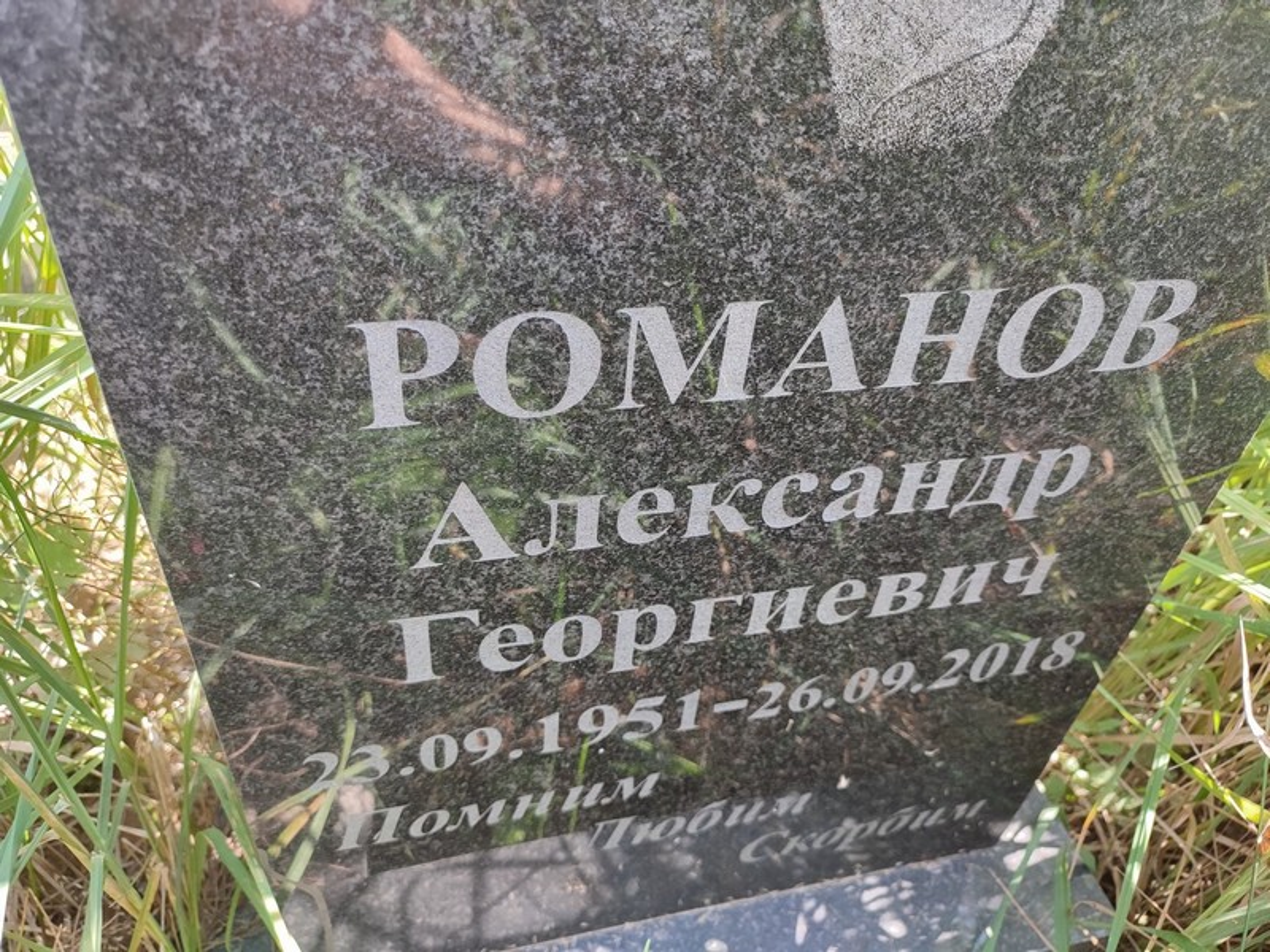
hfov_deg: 69.4
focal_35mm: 25
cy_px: 476
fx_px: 917
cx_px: 635
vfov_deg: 54.9
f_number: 1.9
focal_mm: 6.04
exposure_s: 1/100
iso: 89
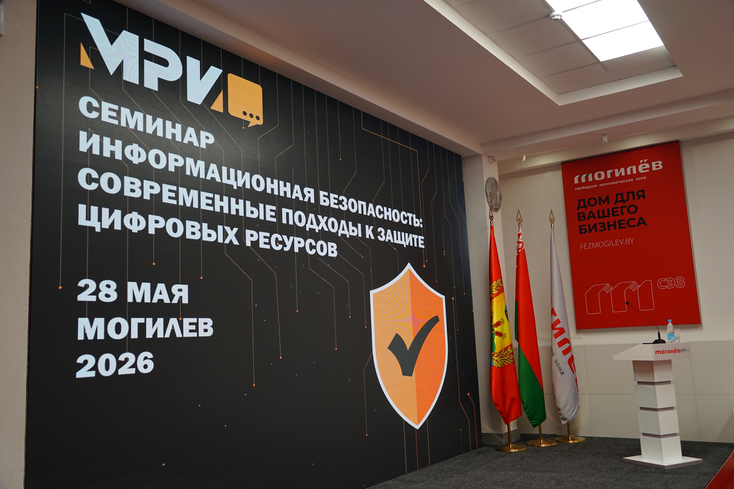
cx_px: 367
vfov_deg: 42.3
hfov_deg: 60.3
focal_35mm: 31
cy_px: 244
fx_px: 632
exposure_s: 1/160
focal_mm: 31
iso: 800
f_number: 4
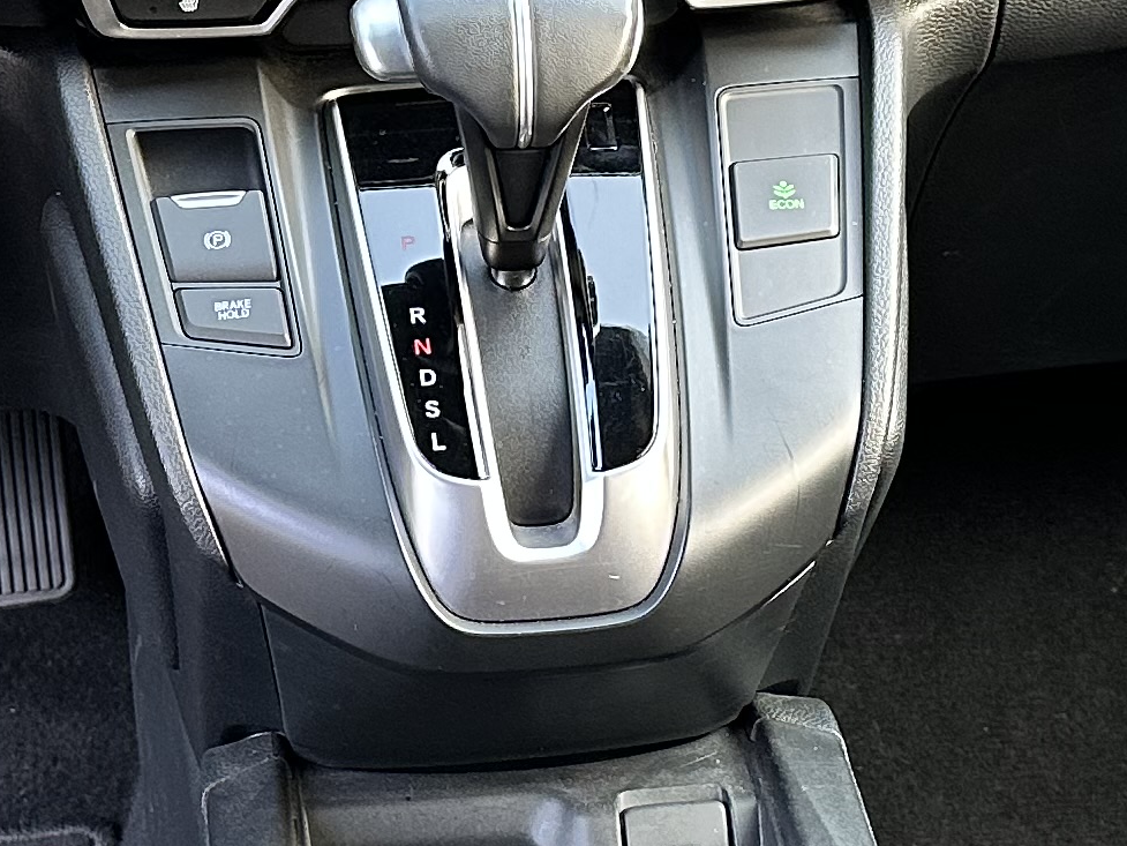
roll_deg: +2.7
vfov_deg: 14.9
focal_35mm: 99
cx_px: 557
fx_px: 3224
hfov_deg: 19.8
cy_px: 582
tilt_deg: -29.2
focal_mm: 6.86
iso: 250
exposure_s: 1/65
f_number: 1.78
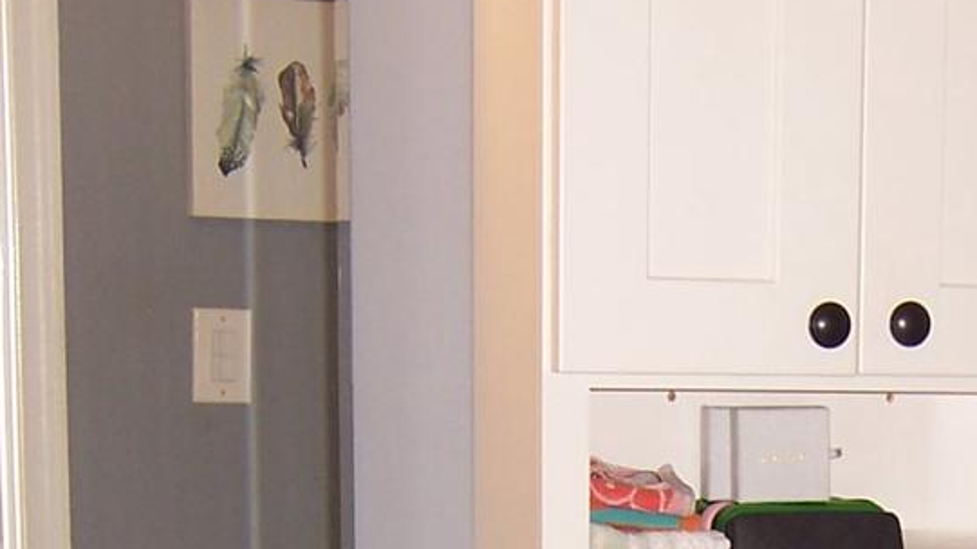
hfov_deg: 18.2
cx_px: 878
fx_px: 3004
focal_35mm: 116
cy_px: 890
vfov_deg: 10.0
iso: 80
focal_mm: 6.7
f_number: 3.4
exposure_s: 1/60
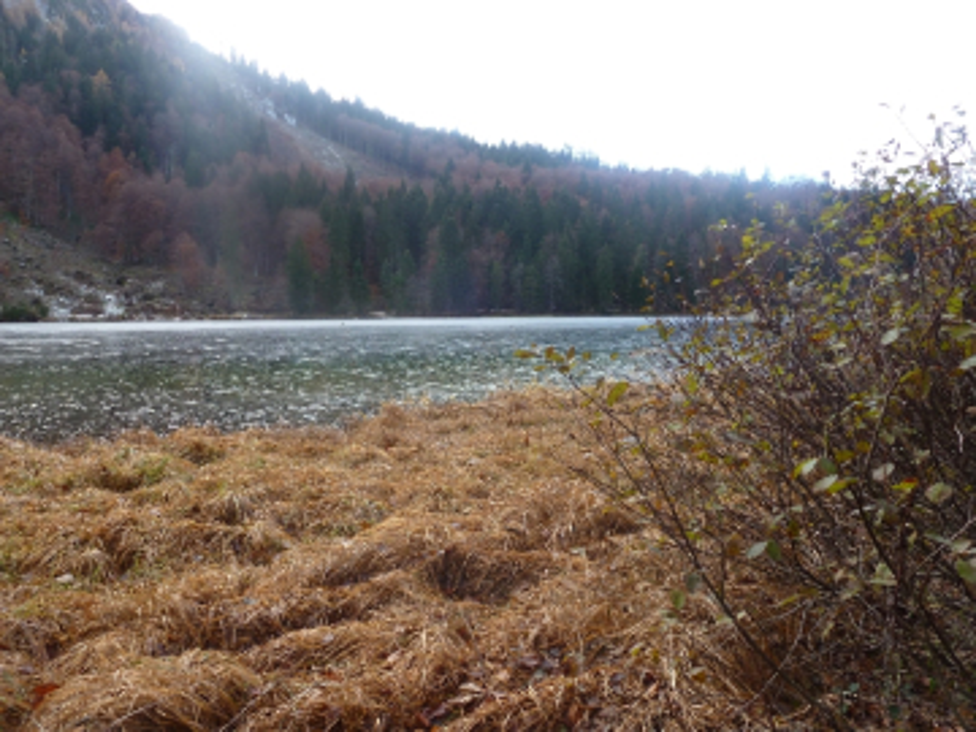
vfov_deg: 56.8
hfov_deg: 71.6
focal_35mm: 24
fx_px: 677
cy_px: 366
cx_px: 488
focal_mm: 4.3
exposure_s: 1/100
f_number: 3.3
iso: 100
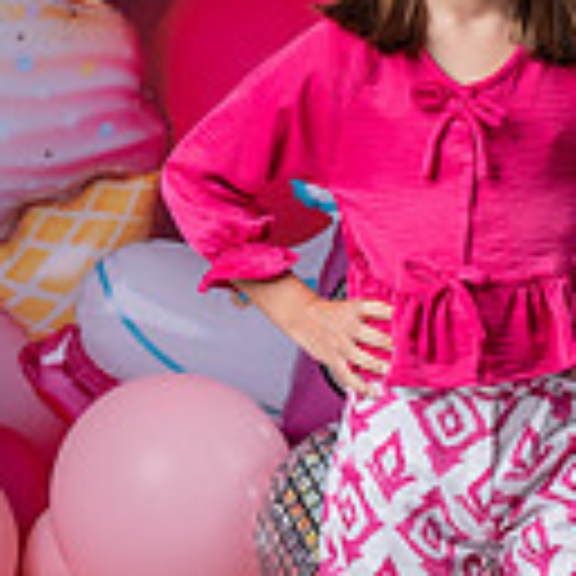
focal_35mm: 143
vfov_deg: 12.2
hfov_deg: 12.2
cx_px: 441
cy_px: 400
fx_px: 2692
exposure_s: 1/160
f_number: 5.6
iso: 100
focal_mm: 48
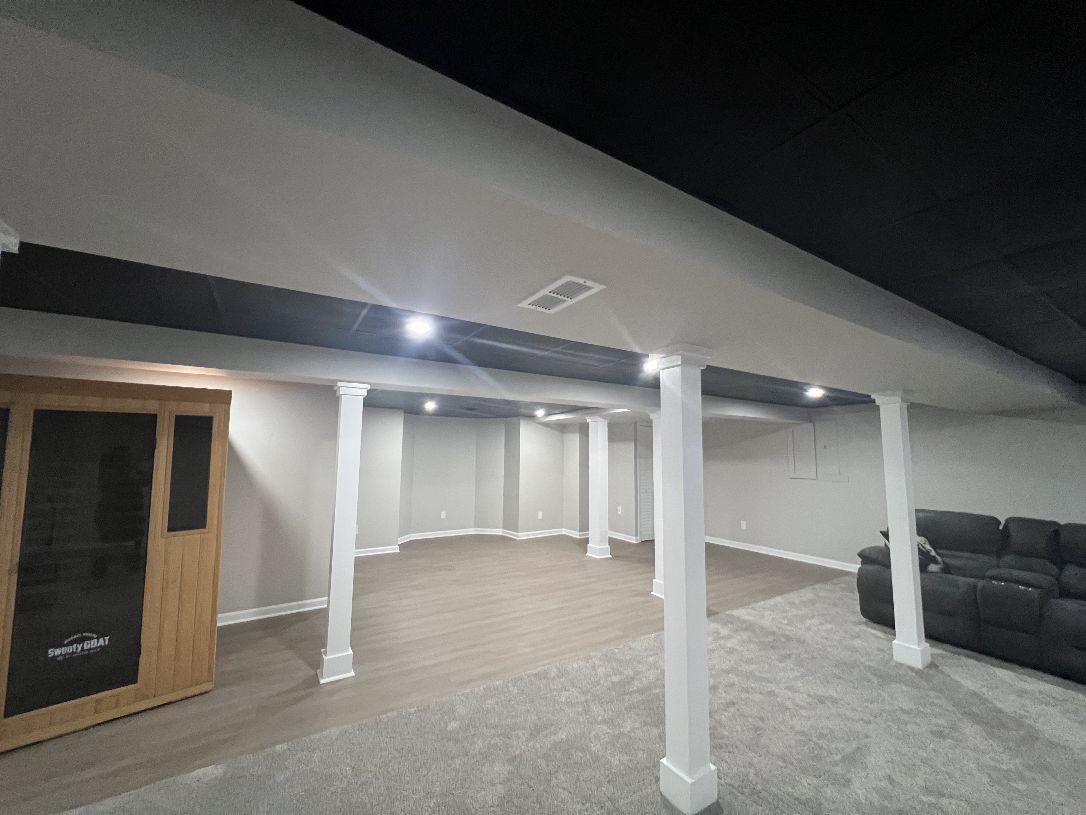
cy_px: 408
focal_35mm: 13
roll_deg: -0.4
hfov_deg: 106.2
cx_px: 543
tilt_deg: +4.1
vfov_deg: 89.9
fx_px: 408
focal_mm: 1.57
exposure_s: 1/60
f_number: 1.8
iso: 500
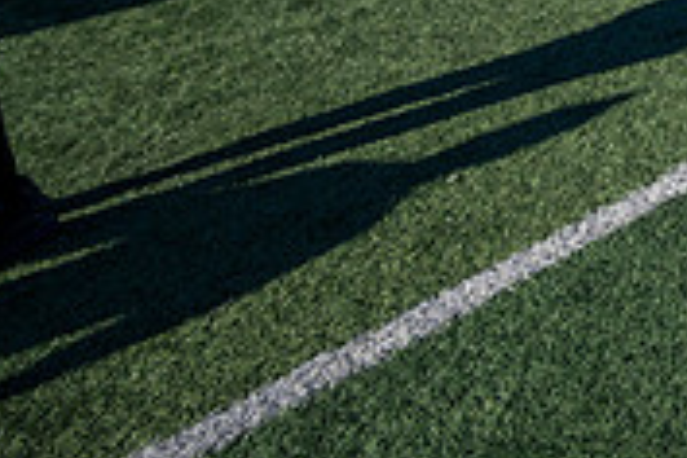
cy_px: -219
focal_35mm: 46
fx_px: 878
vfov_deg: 23.6
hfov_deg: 27.1
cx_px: 1067
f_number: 4
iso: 160
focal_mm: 14
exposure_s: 1/2000
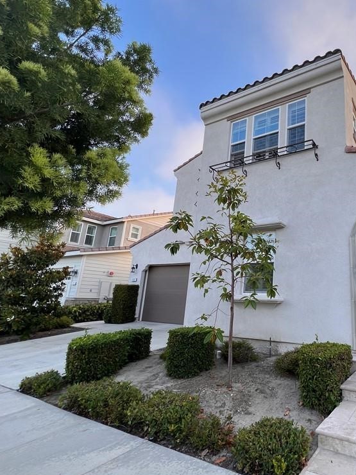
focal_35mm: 18
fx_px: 247
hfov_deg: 64.3
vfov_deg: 87.8
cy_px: 236
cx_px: 292
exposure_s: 1/208
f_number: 1.8
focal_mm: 1.57
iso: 32
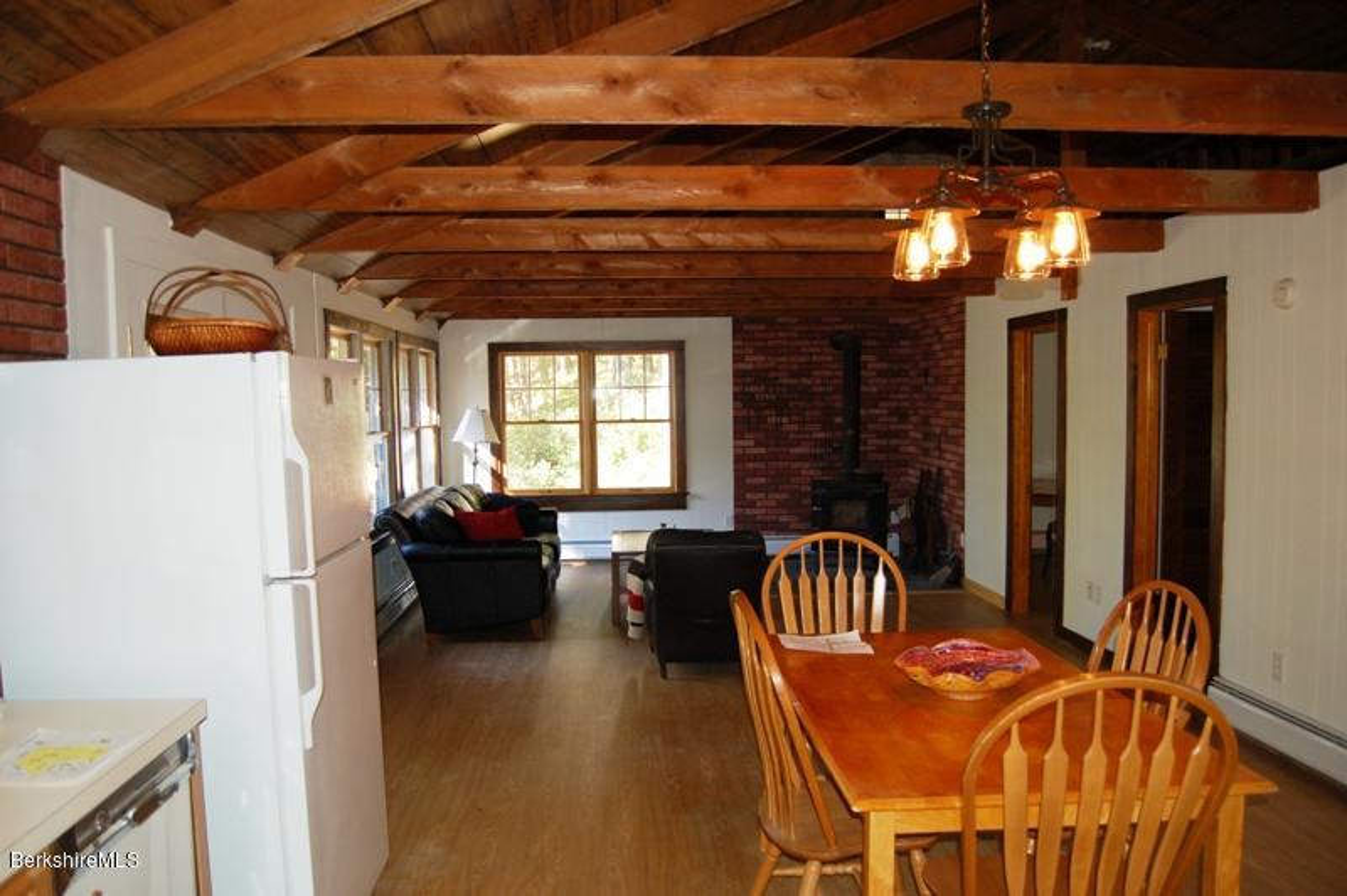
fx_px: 1009
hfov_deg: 67.4
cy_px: 448
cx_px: 674
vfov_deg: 47.9
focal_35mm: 27
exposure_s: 1/60
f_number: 3.5
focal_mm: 18
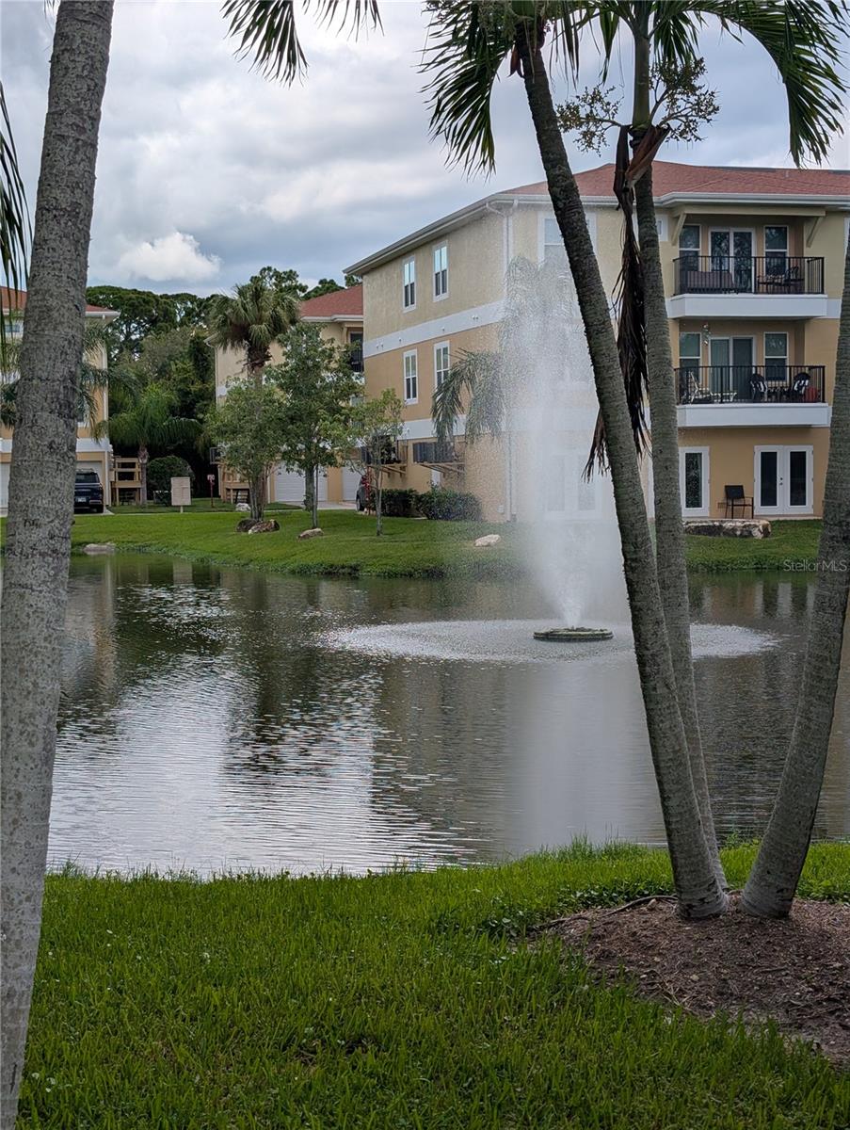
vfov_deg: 38.9
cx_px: 425
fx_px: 1601
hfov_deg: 29.7
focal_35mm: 49
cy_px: 565
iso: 21
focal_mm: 6.9
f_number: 1.68
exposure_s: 1/1064
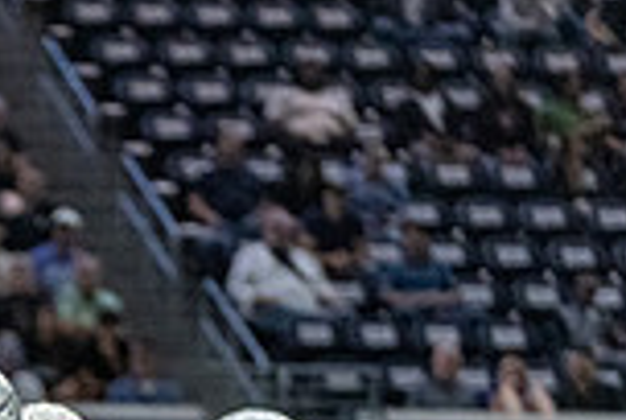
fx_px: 9478
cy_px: 714
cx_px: -329
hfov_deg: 3.8
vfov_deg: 2.5
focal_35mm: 544
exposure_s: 1/1250
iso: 4000
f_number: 2.8
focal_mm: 143
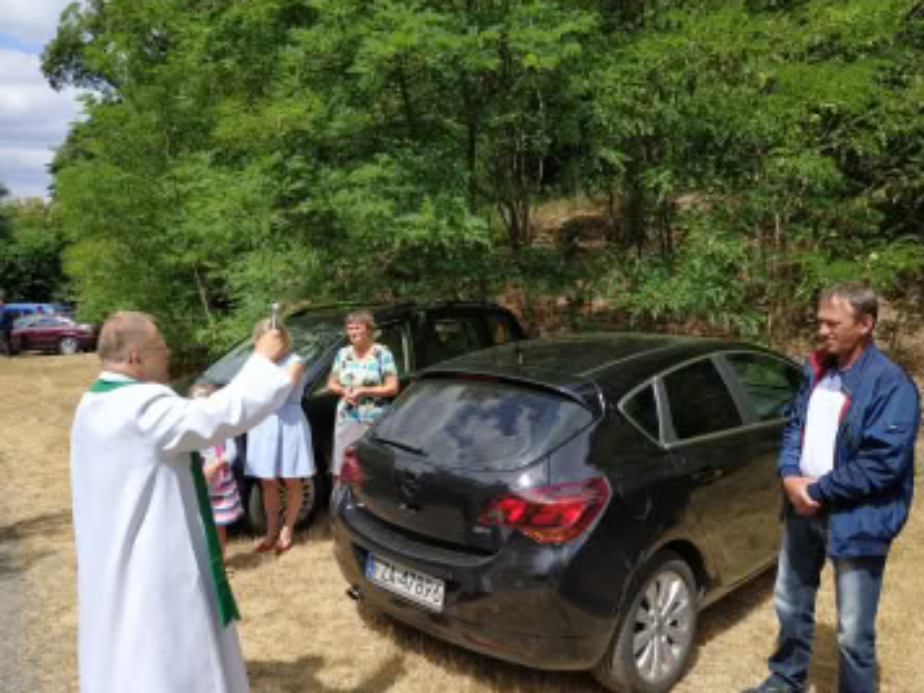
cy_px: 358
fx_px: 721
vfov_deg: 51.3
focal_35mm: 27
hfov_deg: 65.3
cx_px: 457
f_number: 1.9
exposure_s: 1/3048
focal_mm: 3.94
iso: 250
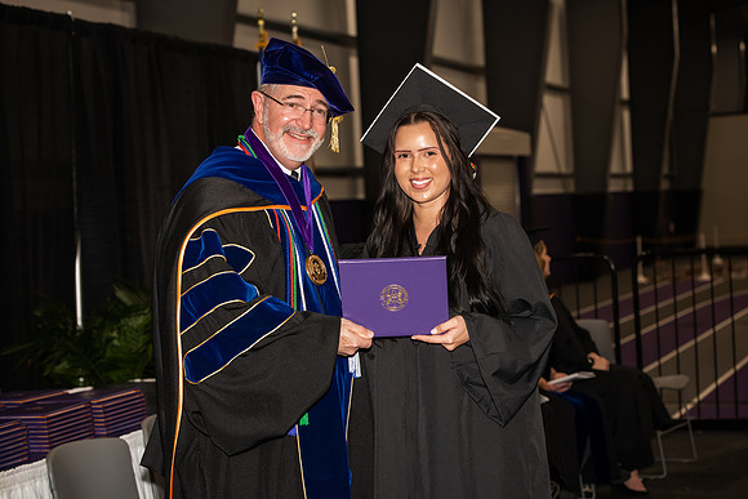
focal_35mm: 82
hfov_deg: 24.8
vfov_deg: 16.7
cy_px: 250
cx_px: 374
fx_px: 1704
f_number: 5.6
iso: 1000
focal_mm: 82
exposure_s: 1/200
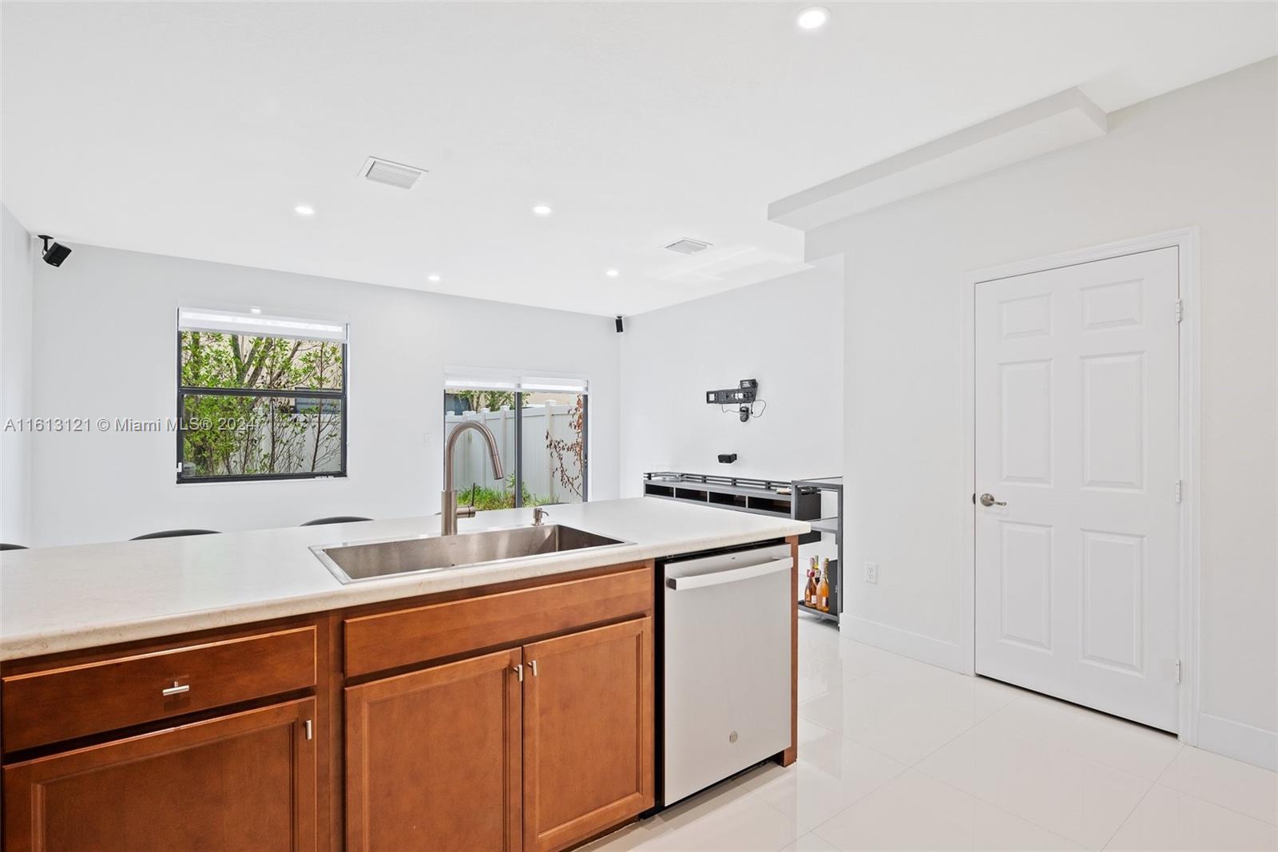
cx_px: 639
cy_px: 426
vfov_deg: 70.5
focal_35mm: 17
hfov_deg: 93.3
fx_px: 604
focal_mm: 17
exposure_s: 1/15
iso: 560
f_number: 8
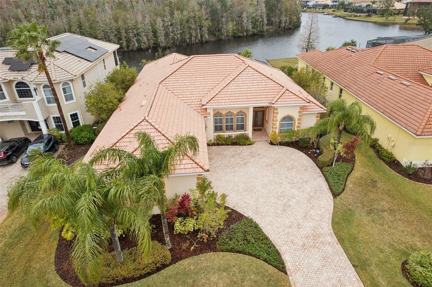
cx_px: 216
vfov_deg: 57.2
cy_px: 144
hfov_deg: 78.6
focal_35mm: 22
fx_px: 264
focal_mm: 8.4
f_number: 2.8
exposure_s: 1/730
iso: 140
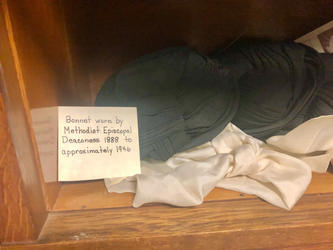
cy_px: 125
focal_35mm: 28
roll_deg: +1.7
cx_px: 166
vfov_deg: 49.7
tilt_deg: -22.2
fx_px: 269
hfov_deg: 63.4
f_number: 1.8
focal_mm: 3.99
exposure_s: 1/13
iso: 100
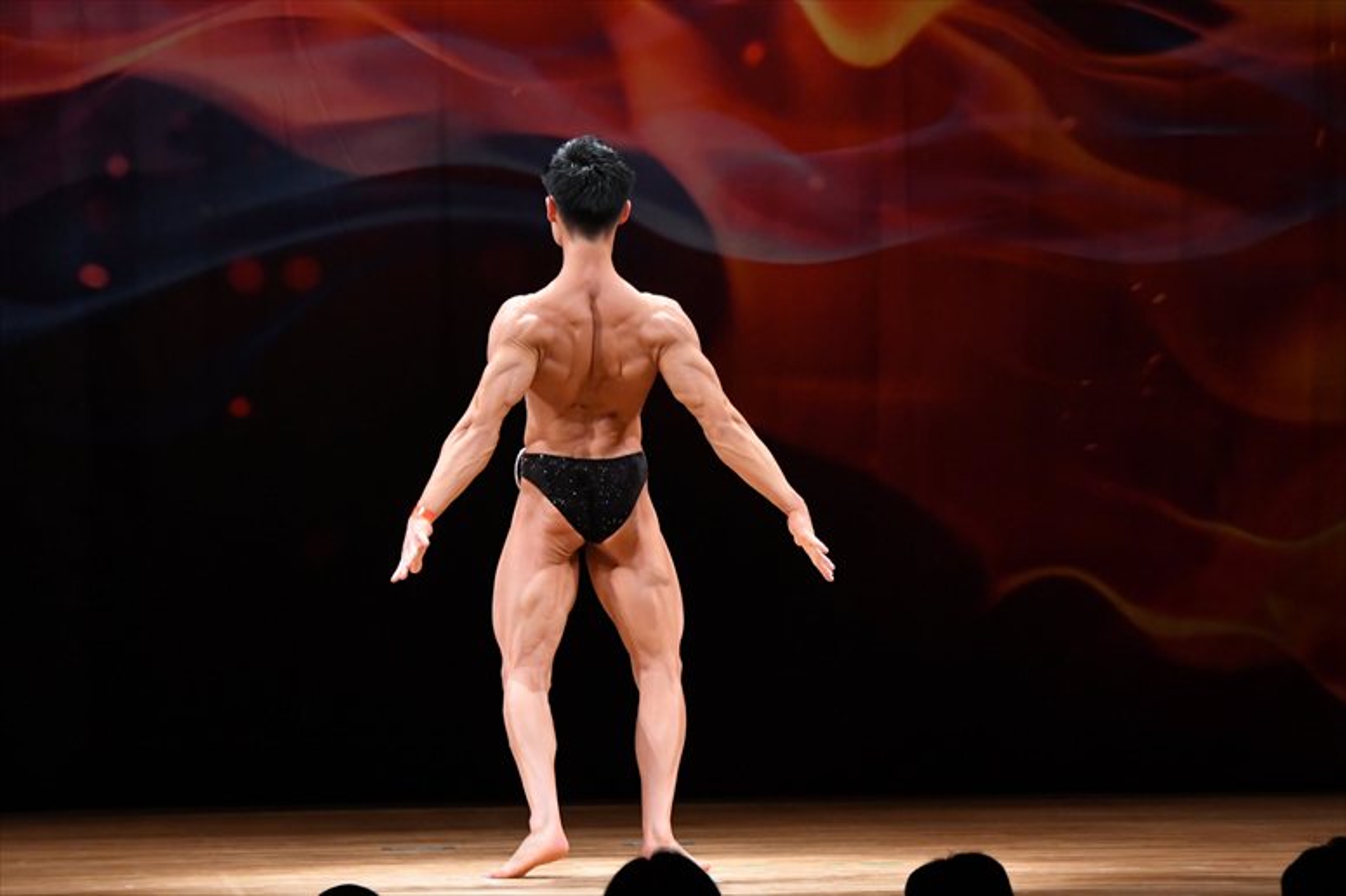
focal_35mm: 240
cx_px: 673
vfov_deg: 5.7
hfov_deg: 8.6
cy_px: 448
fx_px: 8969
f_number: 5.6
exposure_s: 1/400
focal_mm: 160
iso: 4000
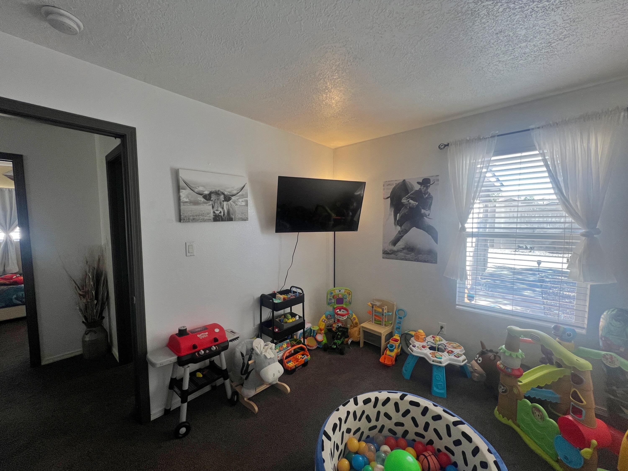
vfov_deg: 89.9
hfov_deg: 106.2
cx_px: 314
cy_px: 236
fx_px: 236
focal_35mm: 13
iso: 80
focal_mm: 1.57
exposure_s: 1/120
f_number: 1.8
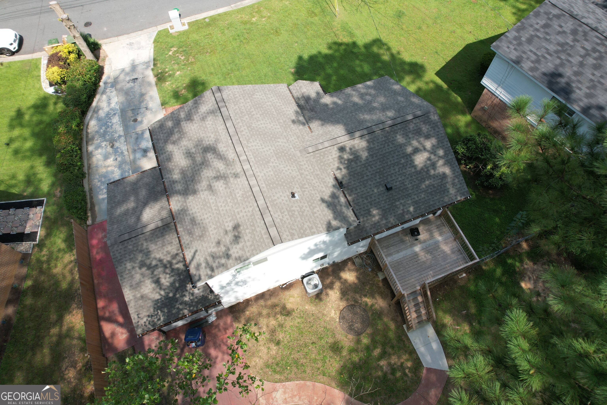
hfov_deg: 78.6
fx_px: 371
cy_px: 202
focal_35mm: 22
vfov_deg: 57.2
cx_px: 304
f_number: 2.8
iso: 100
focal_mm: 8.38
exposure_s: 1/250
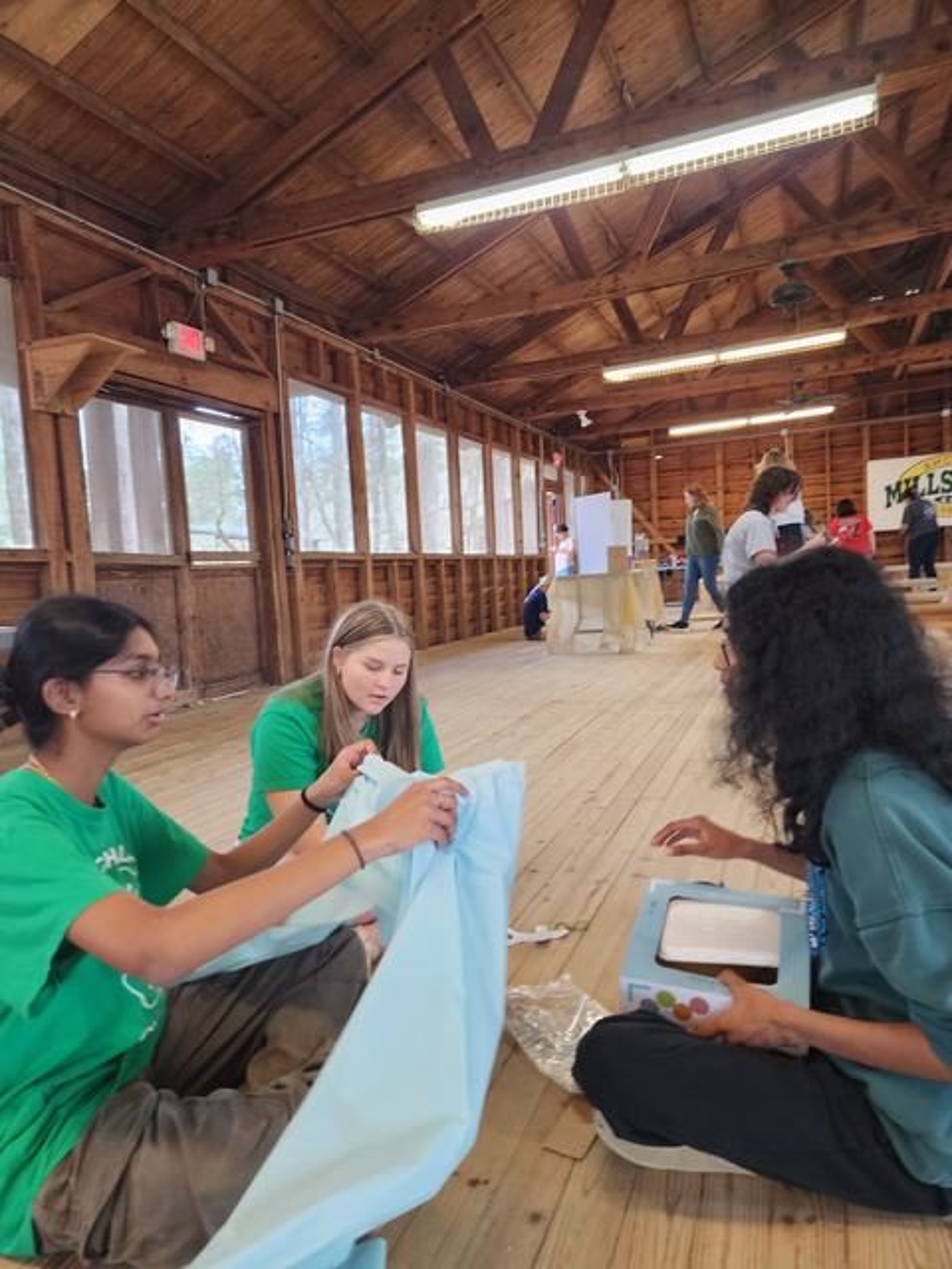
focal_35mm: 23
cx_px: 476
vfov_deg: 73.9
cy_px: 634
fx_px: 843
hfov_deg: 58.9
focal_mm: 6.4
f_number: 1.8
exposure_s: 1/120
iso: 400
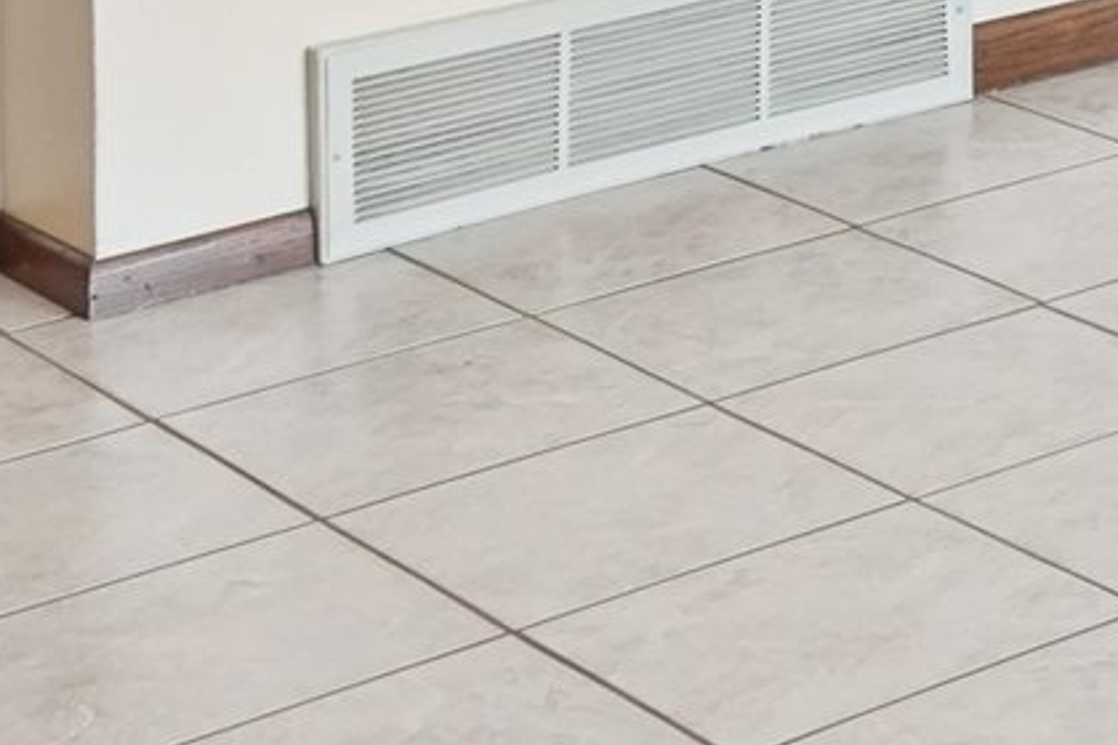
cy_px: -998
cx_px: 2311
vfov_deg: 10.3
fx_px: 3633
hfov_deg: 14.3
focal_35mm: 117
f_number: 10
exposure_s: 1/60
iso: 800
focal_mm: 16
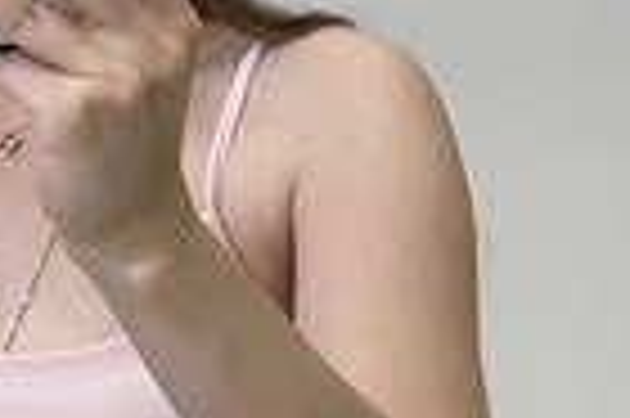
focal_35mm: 190
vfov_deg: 7.2
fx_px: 3321
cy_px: 470
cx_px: -4
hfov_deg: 10.7
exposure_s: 1/293
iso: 80
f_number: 1.78
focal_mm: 6.86
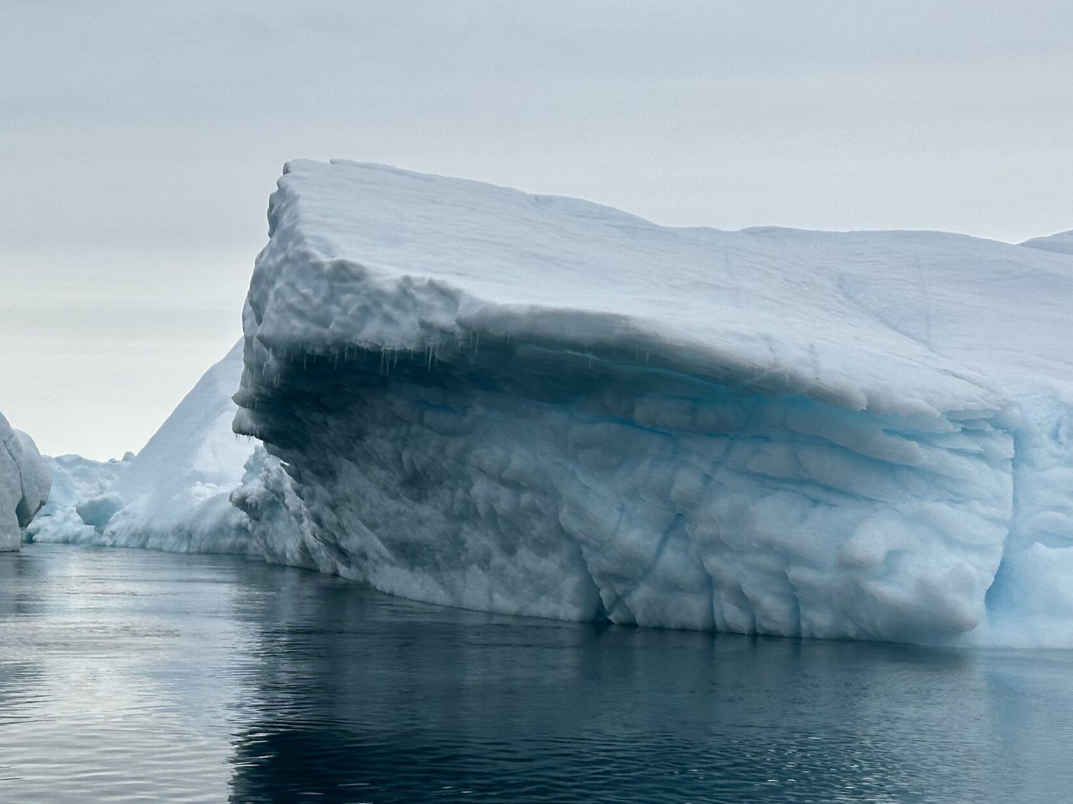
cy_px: 494
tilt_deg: +0.4
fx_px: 2293
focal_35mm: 74
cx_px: 313
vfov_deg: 19.9
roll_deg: -1.8
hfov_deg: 26.1
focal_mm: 6.86
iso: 64
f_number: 1.78
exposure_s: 1/6211
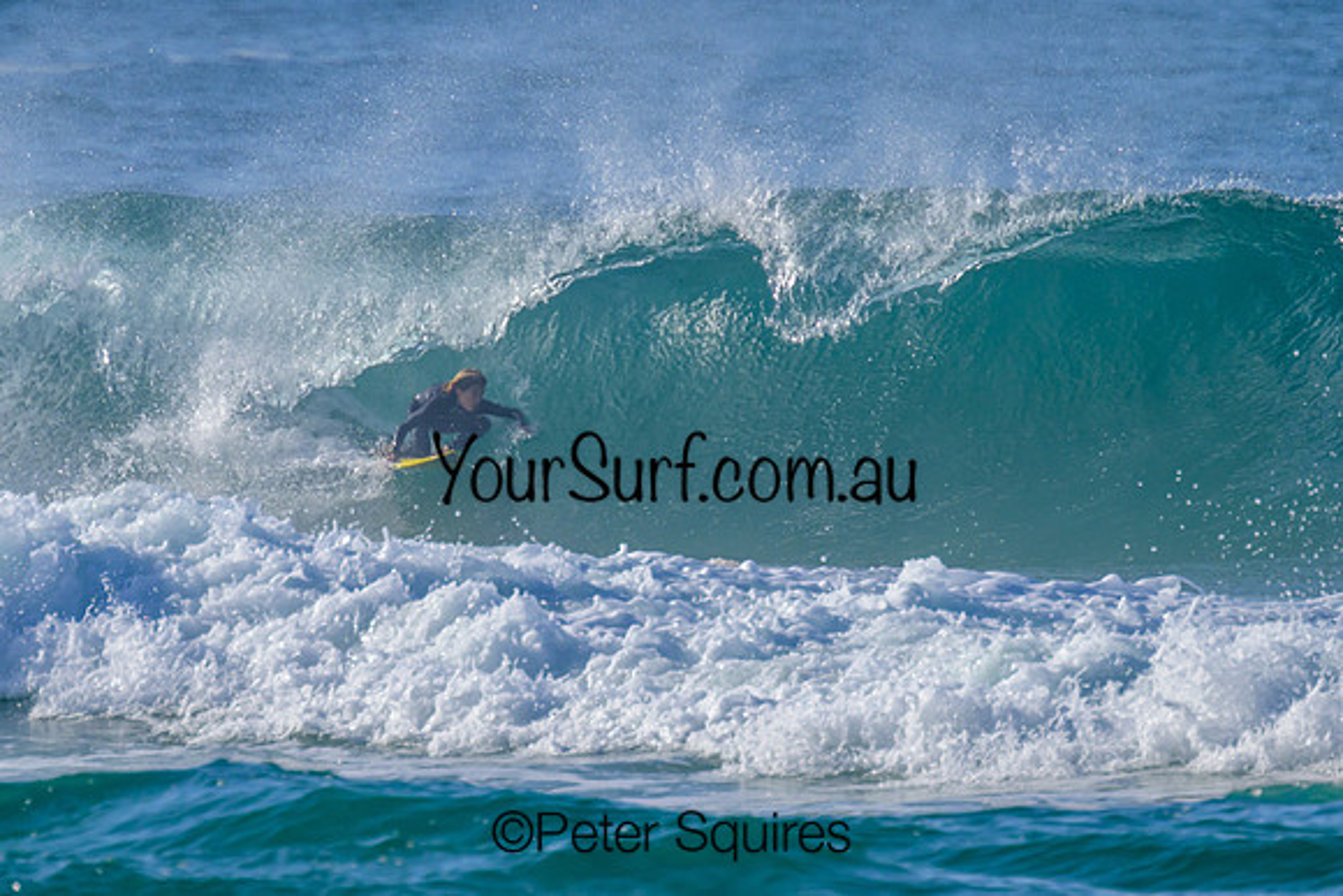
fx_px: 40886
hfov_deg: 1.9
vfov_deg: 1.3
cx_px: 604
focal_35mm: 1096
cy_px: 294
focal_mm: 800
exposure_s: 1/2000
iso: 720
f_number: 11
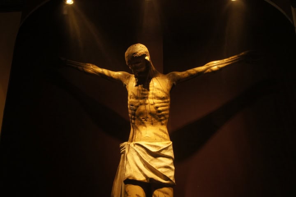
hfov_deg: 67.4
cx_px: 148
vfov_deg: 47.9
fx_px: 222
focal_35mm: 27
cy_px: 98
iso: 800
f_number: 5.6
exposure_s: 1/25
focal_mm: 18
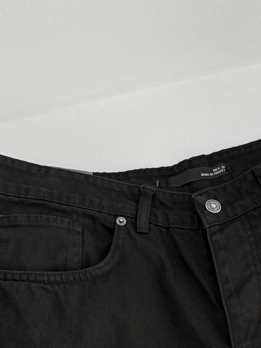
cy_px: 335
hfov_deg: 23.6
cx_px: 218
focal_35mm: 61
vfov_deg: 29.9
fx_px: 614
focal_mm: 6.86
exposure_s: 1/120
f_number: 1.8
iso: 160
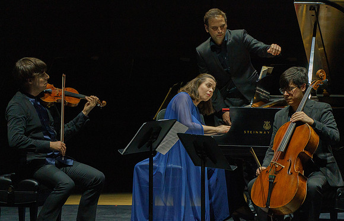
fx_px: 3821
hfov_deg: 5.2
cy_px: 114
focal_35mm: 404
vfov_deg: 3.3
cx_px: 172
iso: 4000
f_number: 11
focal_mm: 400
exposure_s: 1/250
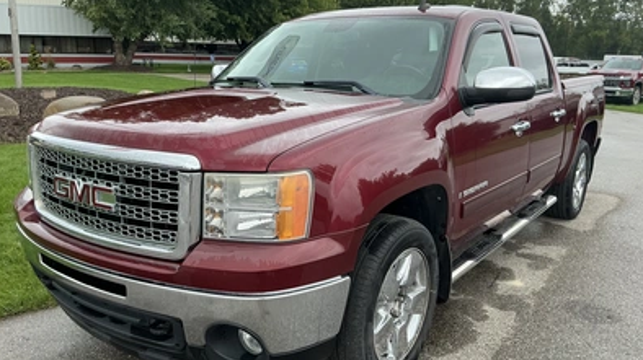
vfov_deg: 37.7
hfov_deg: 62.7
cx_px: 318
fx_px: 528
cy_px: 200
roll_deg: -1.7
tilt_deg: -15.0
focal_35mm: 31
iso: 25
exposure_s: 1/277
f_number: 1.8
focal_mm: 3
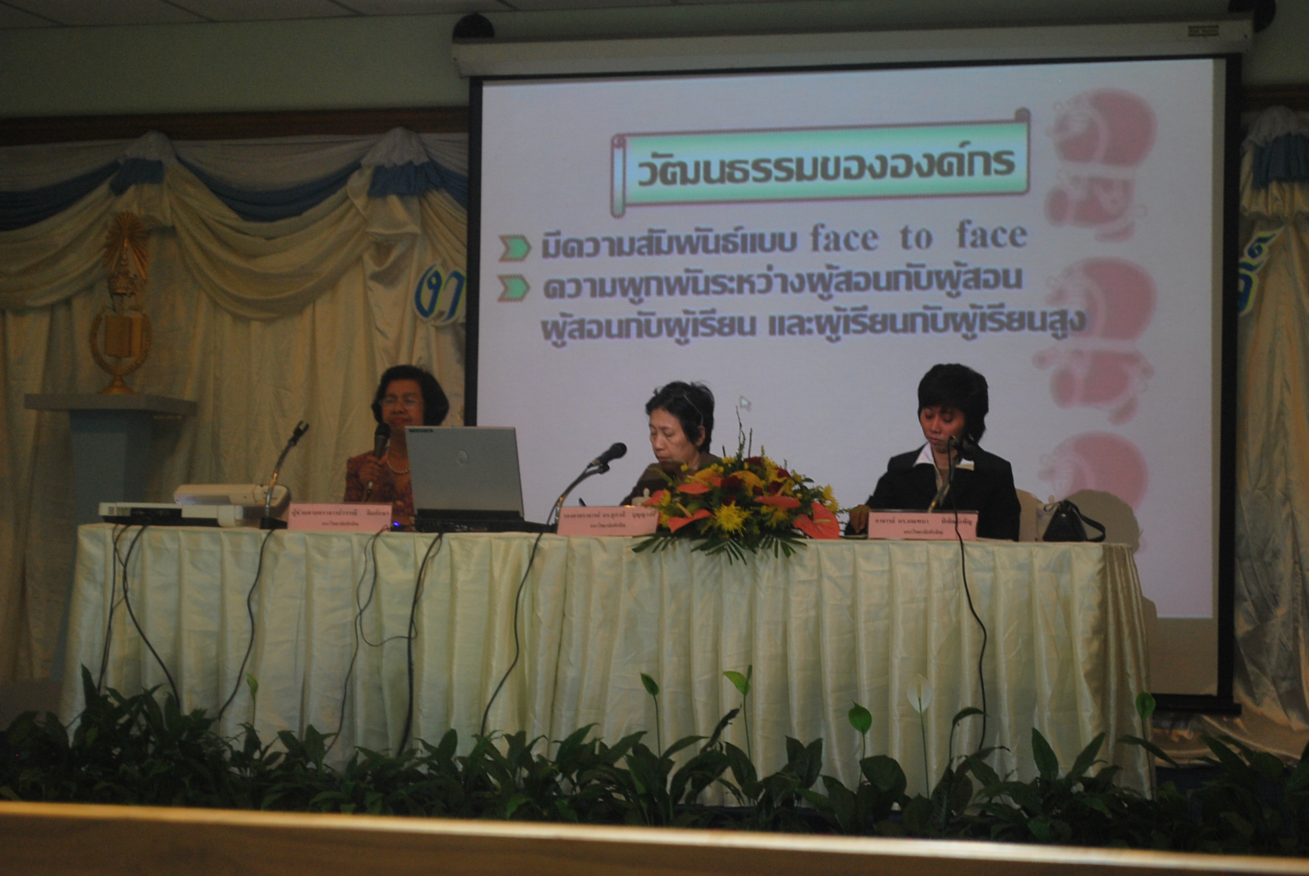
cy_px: 438
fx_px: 3003
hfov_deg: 24.6
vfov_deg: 16.6
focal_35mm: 82
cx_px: 654
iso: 400
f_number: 5.6
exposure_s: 1/15
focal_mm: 55
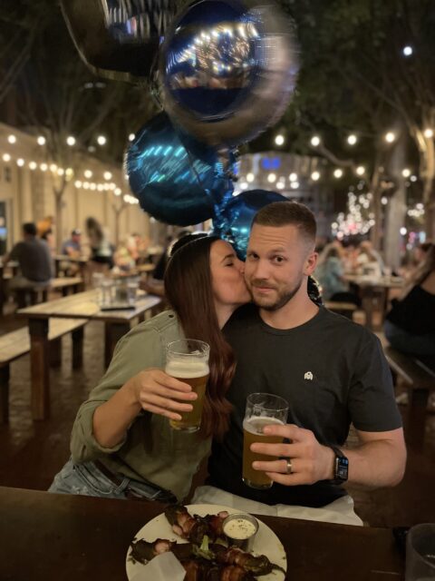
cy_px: 290
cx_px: 218
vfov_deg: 67.3
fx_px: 436
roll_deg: -1.4
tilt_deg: -5.8
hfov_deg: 53.1
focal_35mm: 26
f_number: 1.6
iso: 1000
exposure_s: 1/15
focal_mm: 4.2
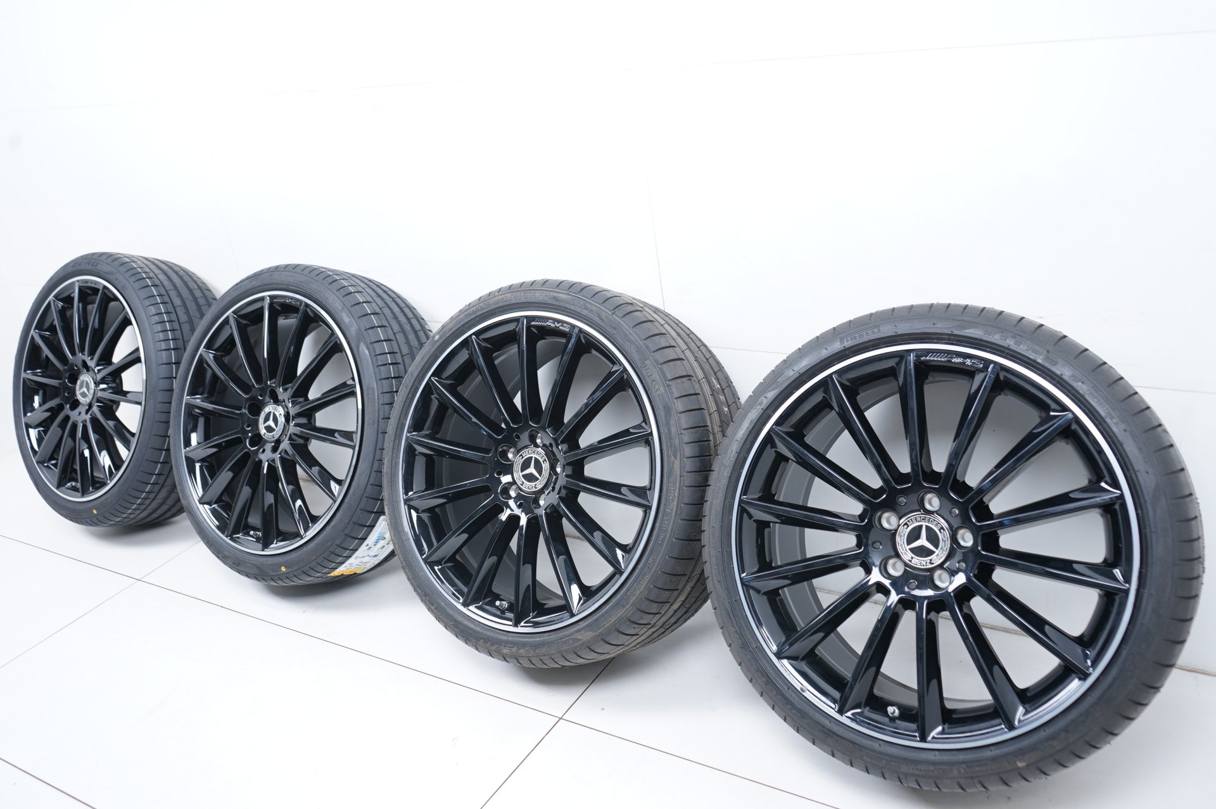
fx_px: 1046
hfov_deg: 60.3
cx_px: 608
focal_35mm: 31
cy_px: 404
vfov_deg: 42.3
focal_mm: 31
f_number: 5.6
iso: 250
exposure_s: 1/125
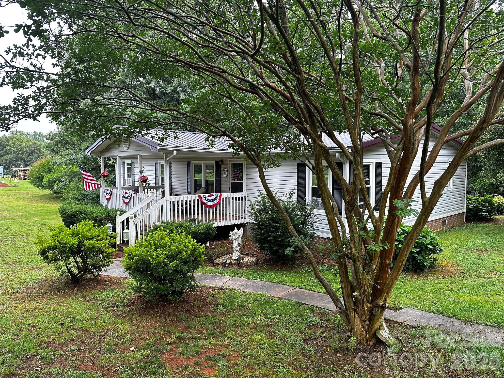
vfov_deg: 56.8
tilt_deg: -3.4
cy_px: 189
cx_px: 252
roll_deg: -0.4
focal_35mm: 24
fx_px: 349
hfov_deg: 71.6
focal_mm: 6.86
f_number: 1.78
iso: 100
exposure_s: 1/166
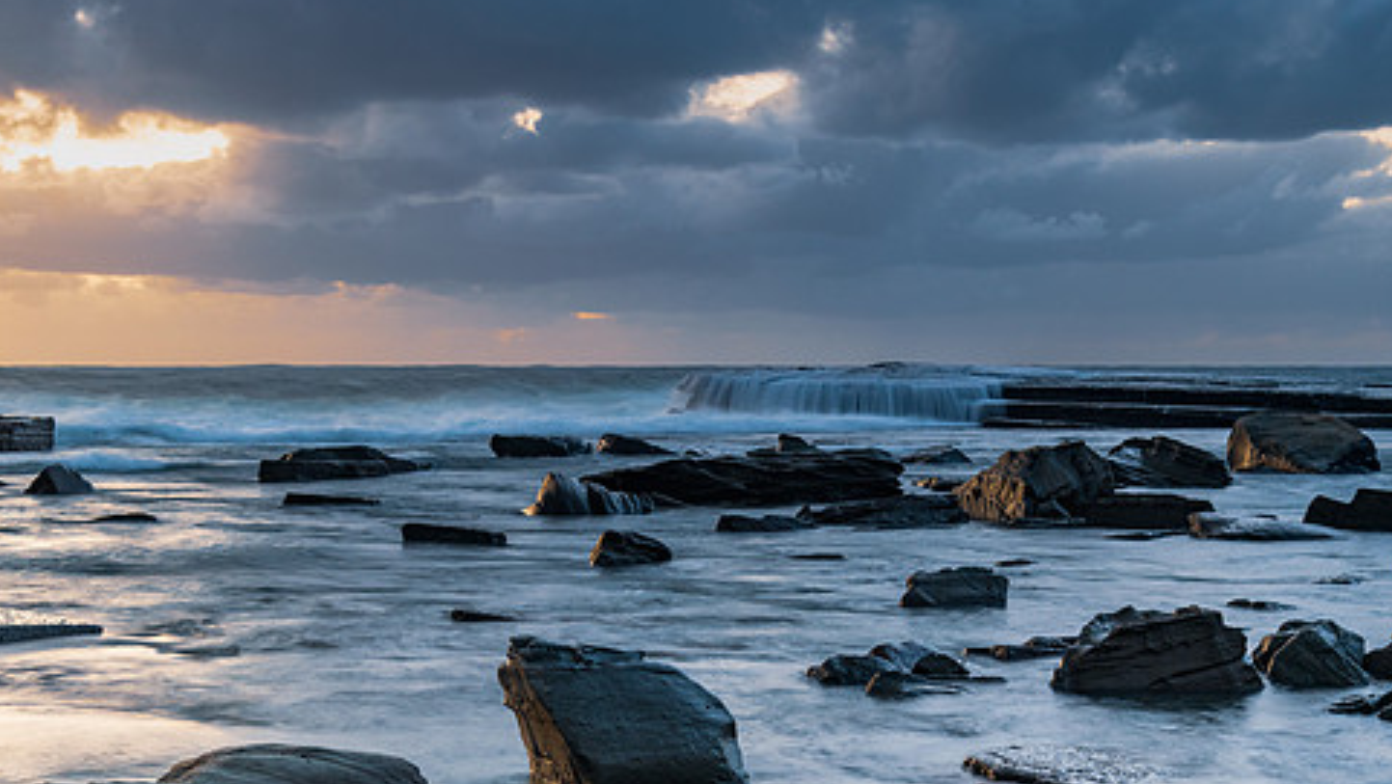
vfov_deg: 18.8
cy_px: 421
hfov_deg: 32.8
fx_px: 2363
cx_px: 715
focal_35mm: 64
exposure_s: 1
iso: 250
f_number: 5.6
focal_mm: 50
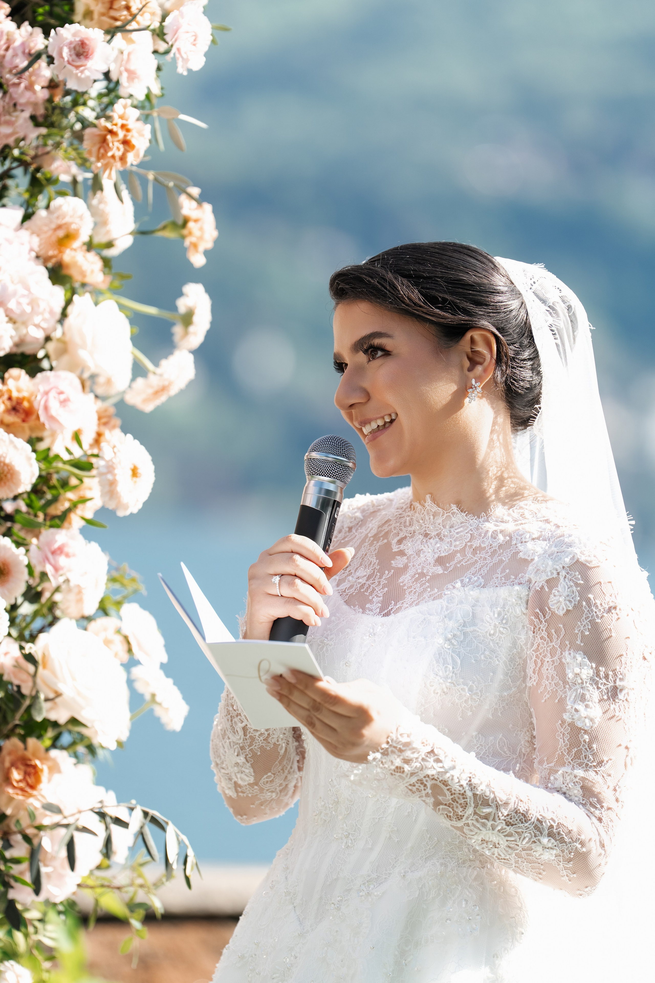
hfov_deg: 6.9
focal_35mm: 200
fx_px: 5458
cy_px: 492
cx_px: 328
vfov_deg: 10.3
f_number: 3.2
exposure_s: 1/800
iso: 100
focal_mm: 200
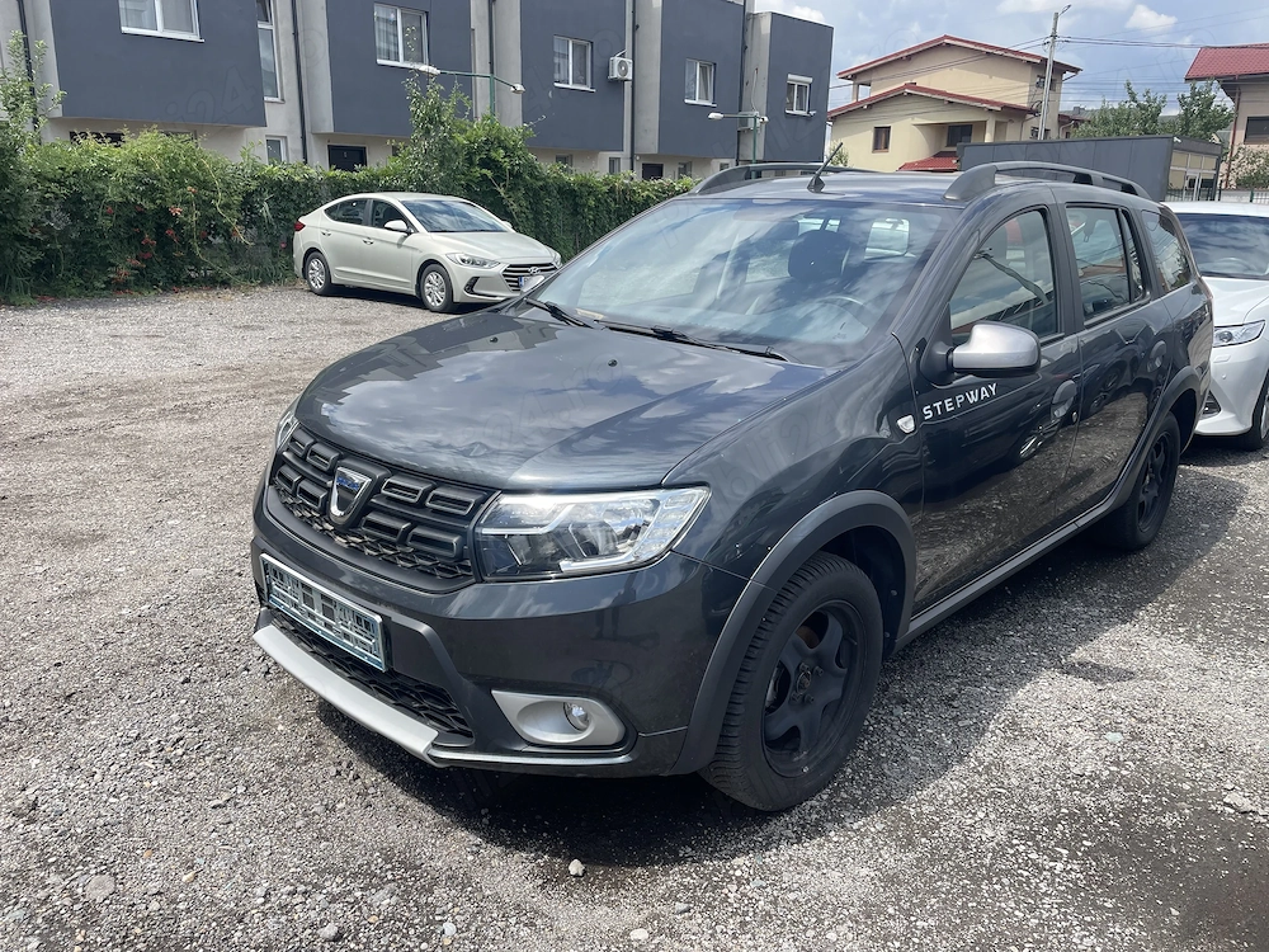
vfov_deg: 53.1
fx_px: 953
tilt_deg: -13.8
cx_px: 634
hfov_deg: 67.3
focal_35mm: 26
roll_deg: -0.7
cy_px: 476
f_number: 1.6
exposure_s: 1/1916
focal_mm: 4.2
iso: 32
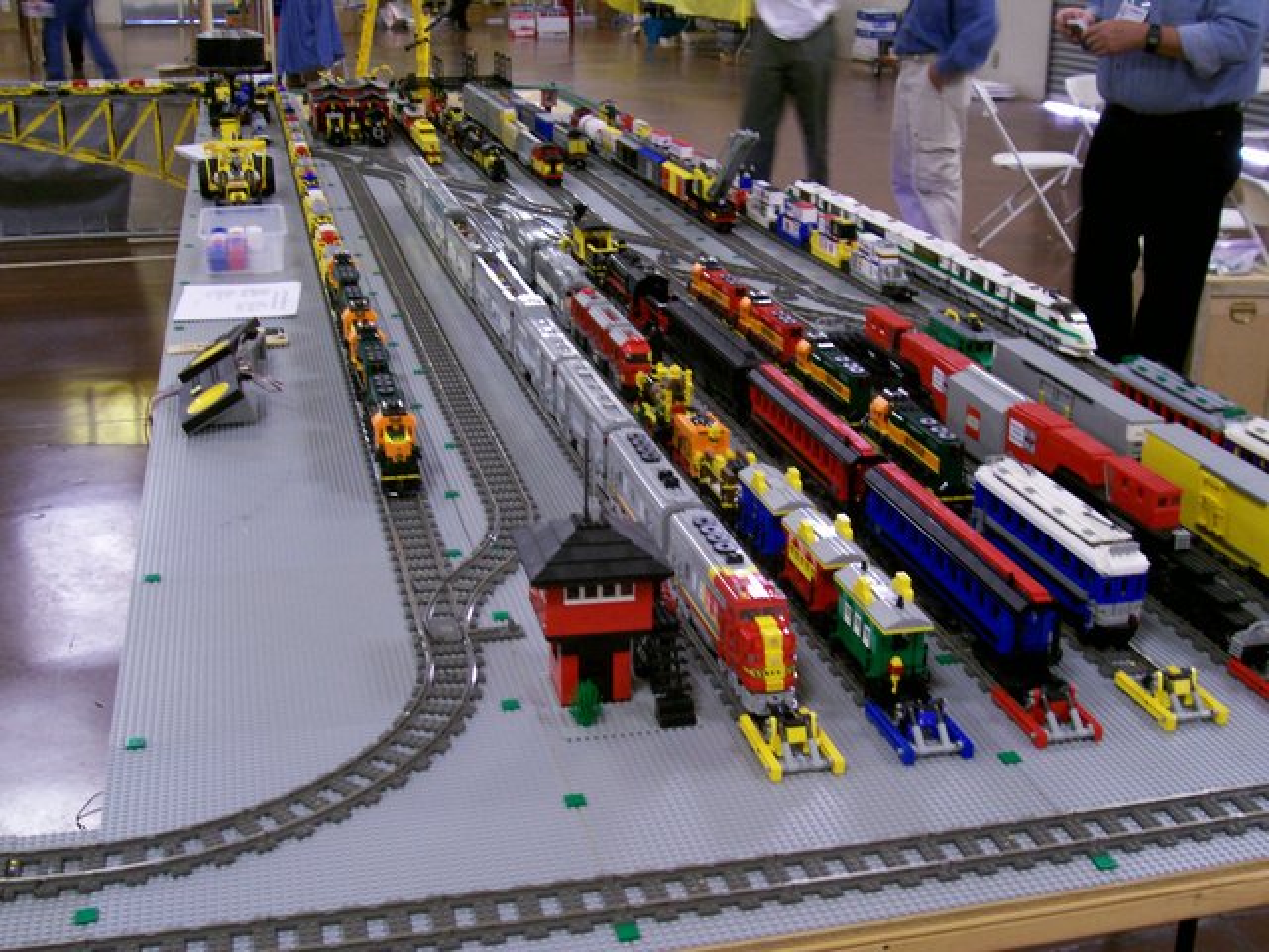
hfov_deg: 44.8
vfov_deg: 34.3
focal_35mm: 42
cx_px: 634
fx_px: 1540
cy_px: 476
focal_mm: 7
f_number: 2.9
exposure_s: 1/8
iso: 160
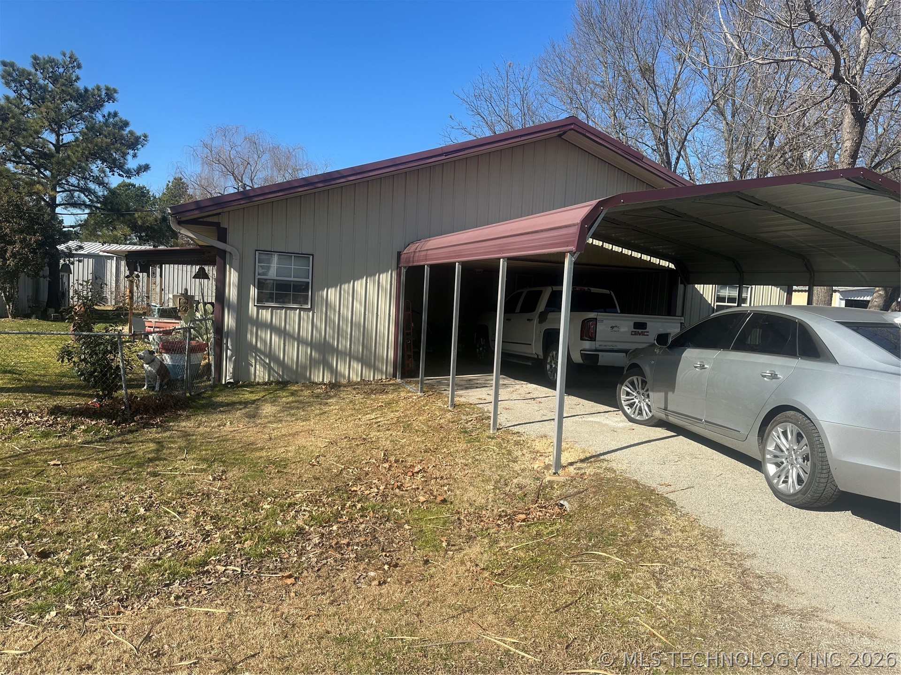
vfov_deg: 56.8
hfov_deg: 71.6
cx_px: 450
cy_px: 338
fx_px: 625
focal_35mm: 24
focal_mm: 6.86
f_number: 1.78
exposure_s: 1/3155
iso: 80
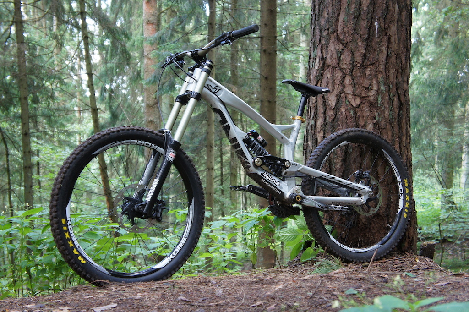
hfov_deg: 37.9
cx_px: 234
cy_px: 156
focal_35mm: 52
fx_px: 683
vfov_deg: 25.7
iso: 1000
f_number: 4.5
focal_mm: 35
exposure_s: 1/60
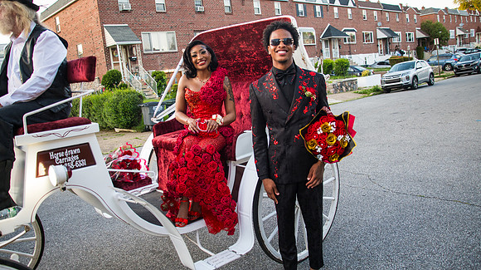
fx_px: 387
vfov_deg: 38.4
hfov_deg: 63.7
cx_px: 240
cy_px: 135
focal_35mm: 30
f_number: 3.7
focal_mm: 28
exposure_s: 1/125
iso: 800
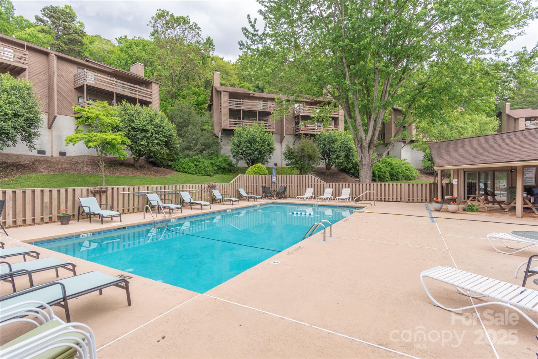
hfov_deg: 93.3
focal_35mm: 17
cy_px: 180
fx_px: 254
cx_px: 269
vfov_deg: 70.5
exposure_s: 1/250
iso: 320
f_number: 7.1
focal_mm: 17
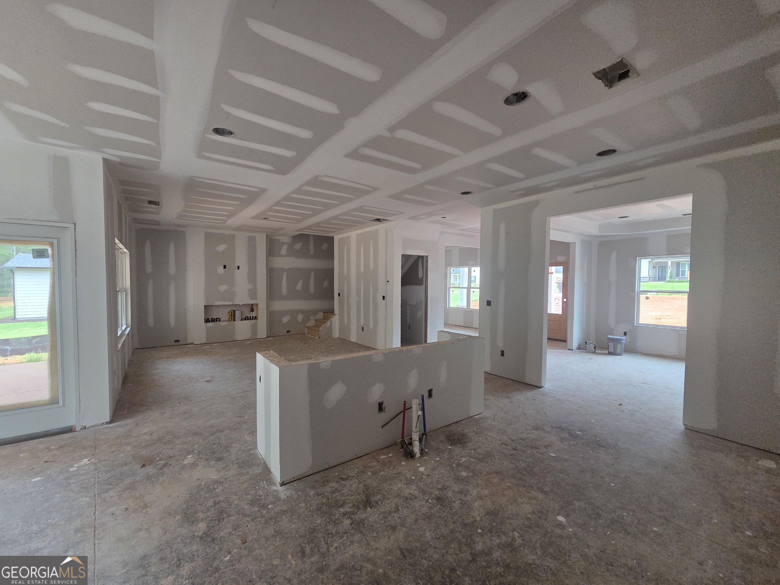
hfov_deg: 106.2
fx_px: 293
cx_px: 390
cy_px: 292
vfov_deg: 89.9
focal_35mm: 13
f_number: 2.2
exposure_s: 1/359
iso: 400
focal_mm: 2.2
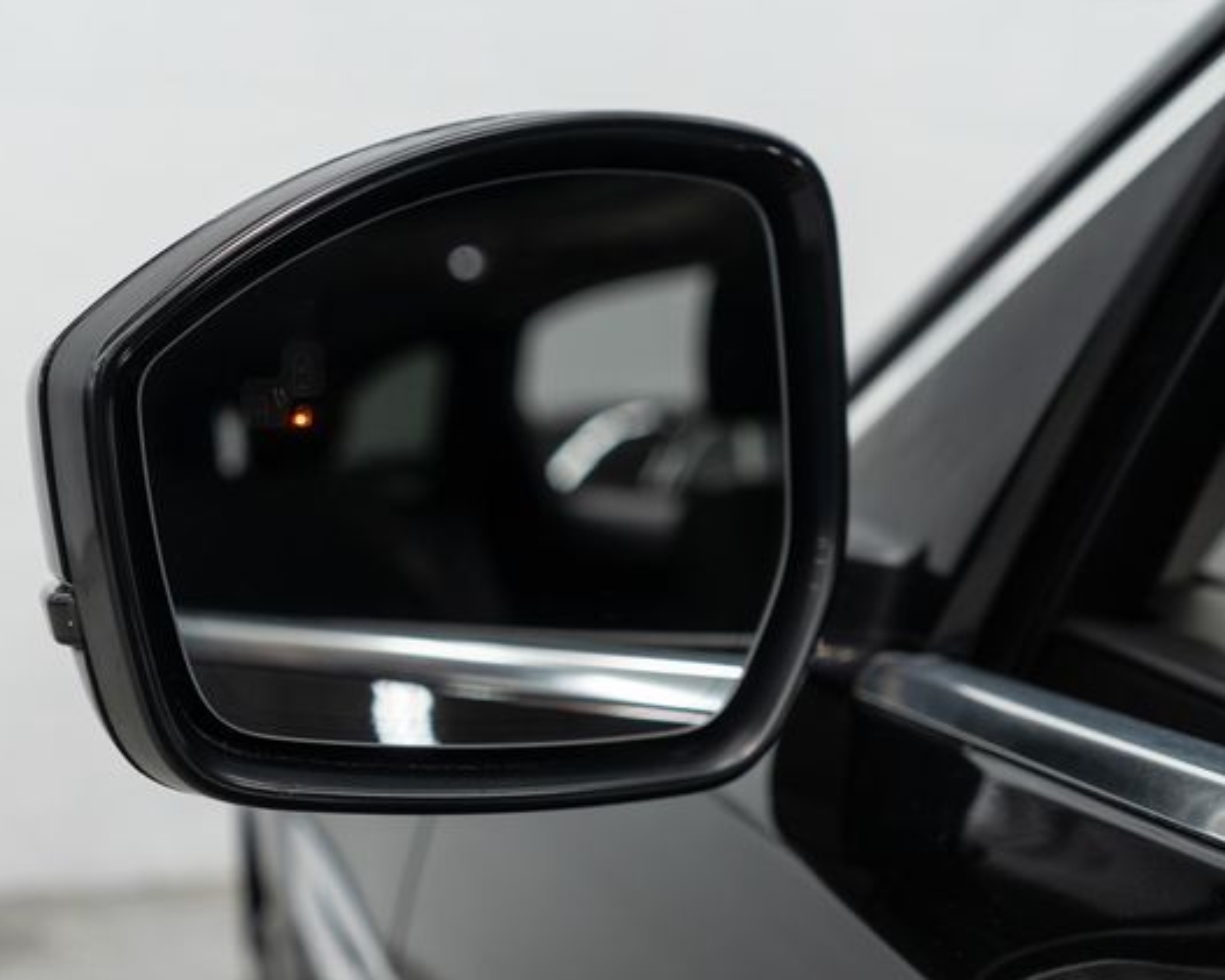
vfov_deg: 31.5
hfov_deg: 38.7
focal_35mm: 48
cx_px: 519
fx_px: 1741
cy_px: 492
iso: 200
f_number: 3.2
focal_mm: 28
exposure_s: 1/40
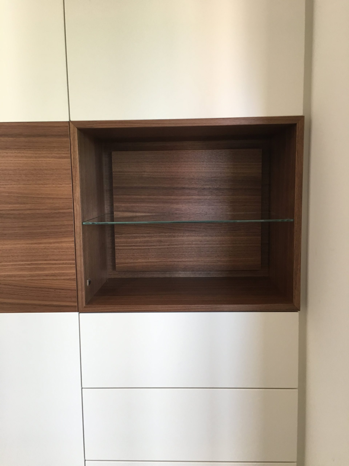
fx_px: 390
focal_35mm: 29
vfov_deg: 61.7
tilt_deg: -7.7
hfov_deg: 48.2
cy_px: 233
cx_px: 174
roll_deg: +1.1
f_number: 2.2
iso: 100
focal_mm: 4.15
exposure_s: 1/33
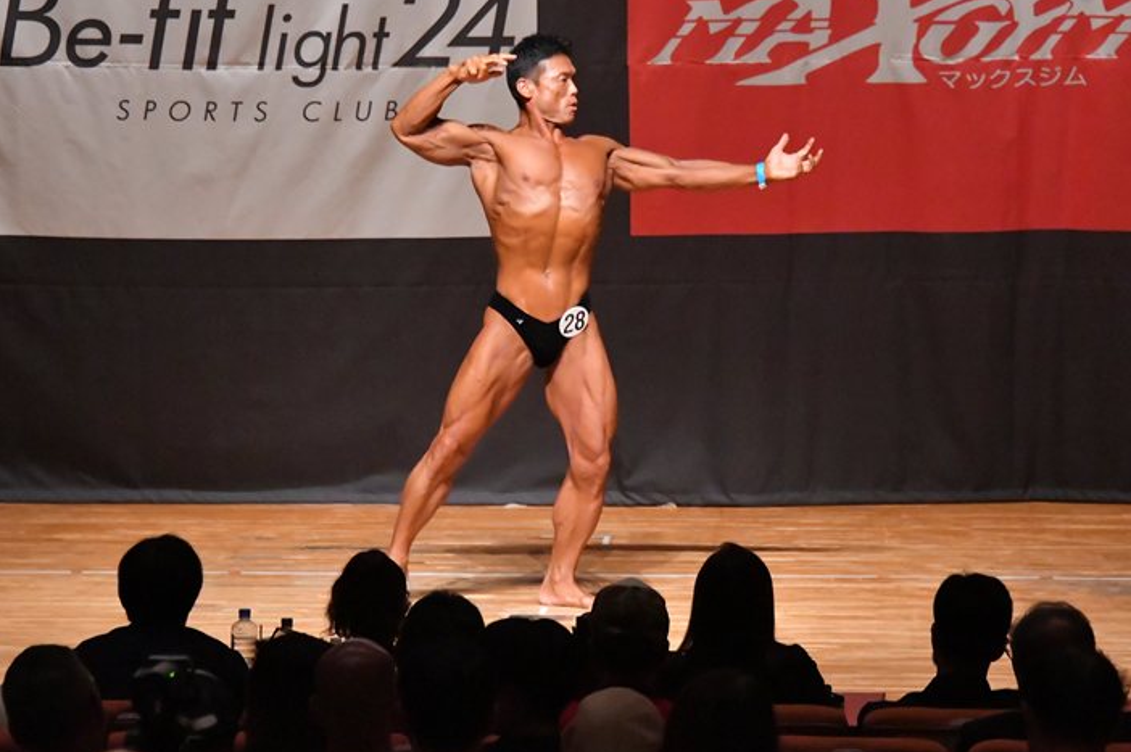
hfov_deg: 9.2
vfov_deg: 6.2
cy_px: 353
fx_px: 7001
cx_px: 545
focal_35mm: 223
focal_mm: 135
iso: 12800
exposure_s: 1/400
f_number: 5.6
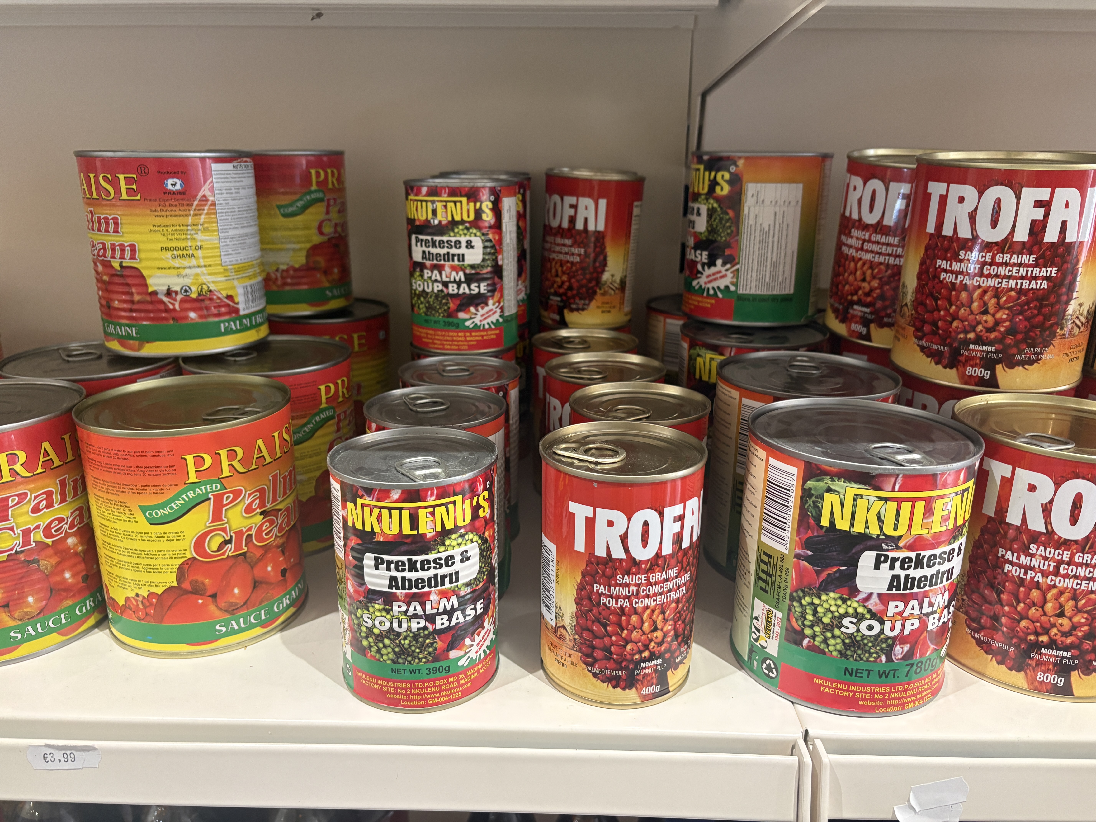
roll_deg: +0.1
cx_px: 548
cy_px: 411
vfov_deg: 53.1
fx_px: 823
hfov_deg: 67.3
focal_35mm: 26
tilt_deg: -18.2
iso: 250
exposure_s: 1/50
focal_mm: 5.96
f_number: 1.6
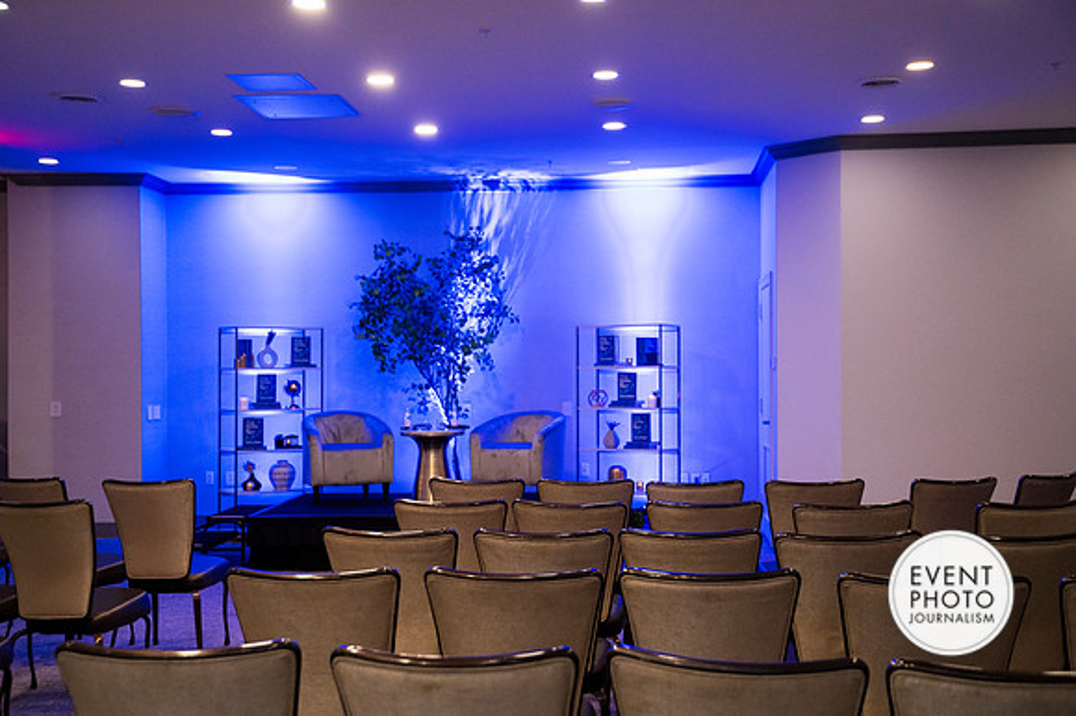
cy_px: 358
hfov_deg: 46.4
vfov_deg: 31.9
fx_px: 1255
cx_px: 538
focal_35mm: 42
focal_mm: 42
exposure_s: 1/200
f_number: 4
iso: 4000
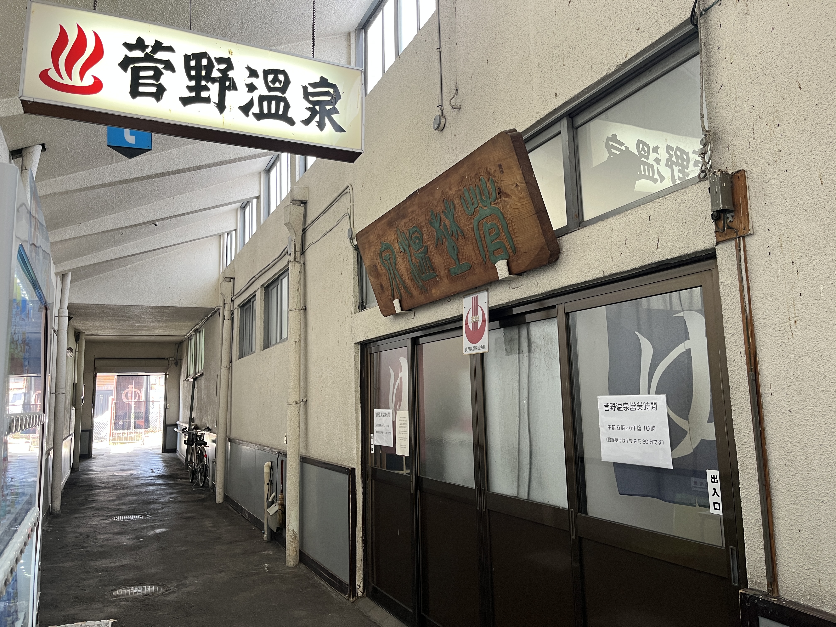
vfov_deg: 53.1
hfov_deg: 67.3
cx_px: 418
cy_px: 314
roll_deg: +1.4
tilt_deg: +8.6
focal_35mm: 26
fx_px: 628
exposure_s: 1/60
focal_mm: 5.1
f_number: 1.6
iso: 80
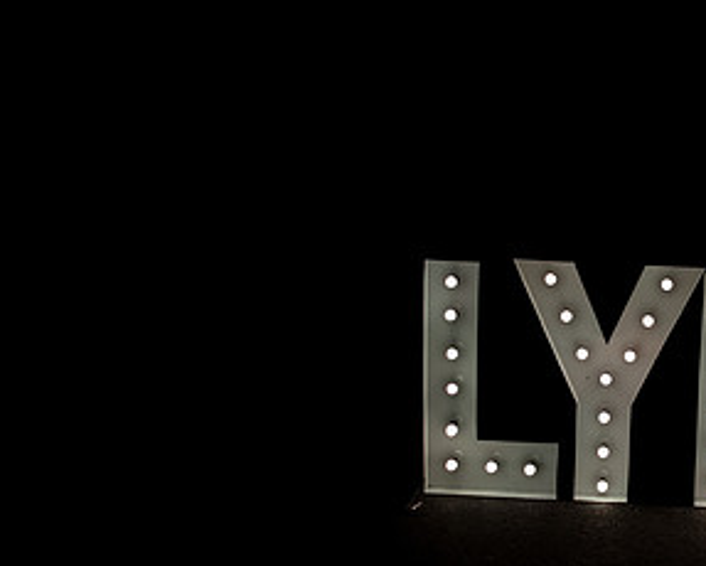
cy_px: 381
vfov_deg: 28.4
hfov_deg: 32.8
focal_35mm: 53
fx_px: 1108
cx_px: 689
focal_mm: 24
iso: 800
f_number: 4.5
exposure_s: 1/320
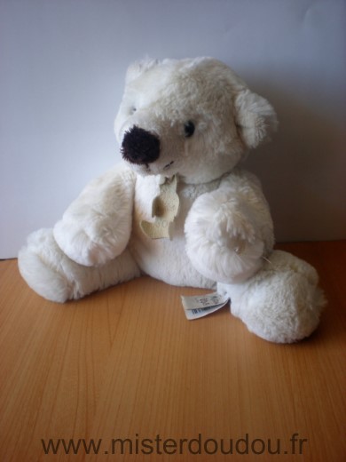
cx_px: 173
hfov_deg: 37.7
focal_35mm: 38
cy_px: 231
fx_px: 506
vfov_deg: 49.0
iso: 78
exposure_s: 1/59.4
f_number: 3.1
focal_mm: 6.3
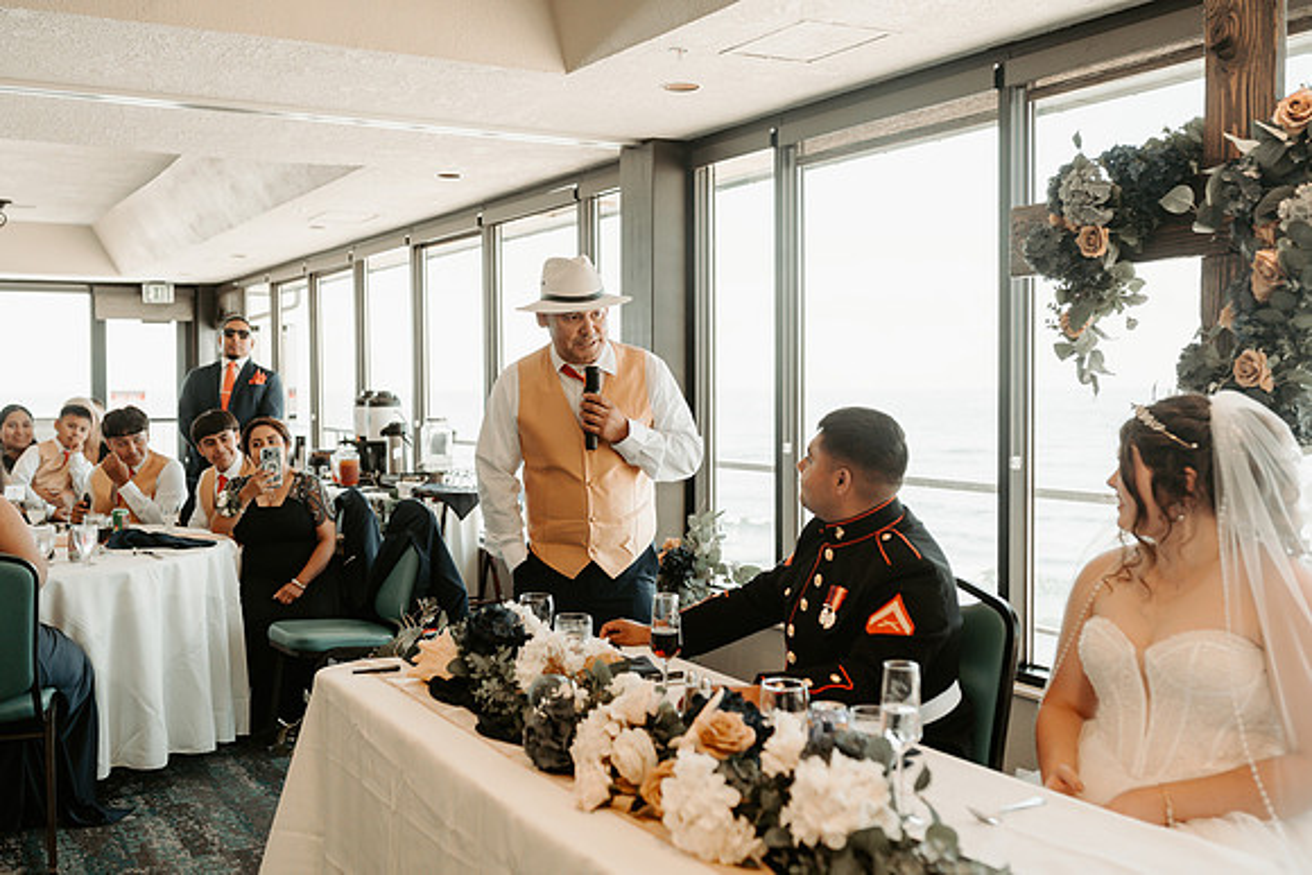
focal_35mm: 38
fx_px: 1385
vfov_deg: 35.1
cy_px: 416
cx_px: 609
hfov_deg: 50.6
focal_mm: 35
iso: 320
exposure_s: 1/320
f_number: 2.8
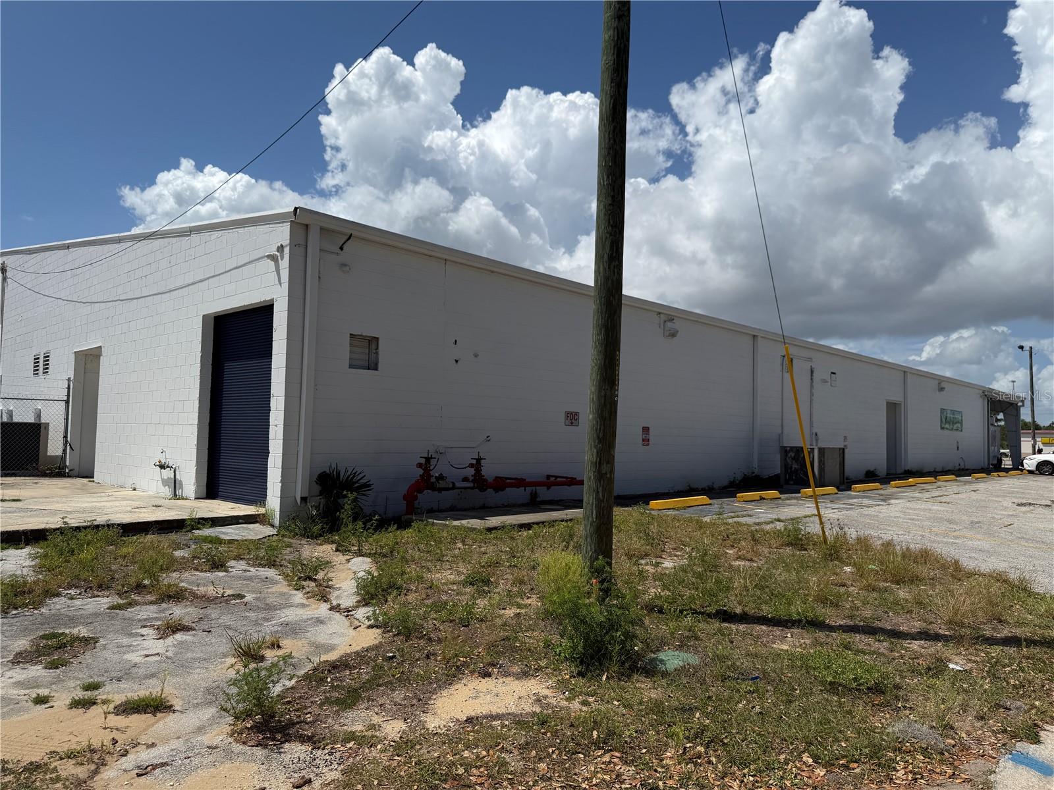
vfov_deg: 56.8
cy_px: 395
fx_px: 731
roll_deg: -0.7
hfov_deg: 71.6
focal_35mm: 24
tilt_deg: +4.4
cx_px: 527
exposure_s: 1/10309
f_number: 1.78
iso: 80
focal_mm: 6.76
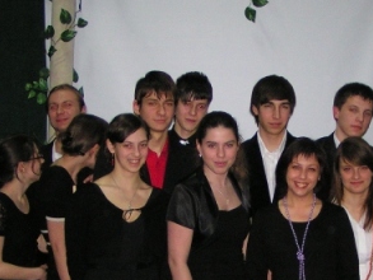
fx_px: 895
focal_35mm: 83
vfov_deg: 17.6
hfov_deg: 23.4
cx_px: 267
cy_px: 234
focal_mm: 5.8
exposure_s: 1/40
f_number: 2.8
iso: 200
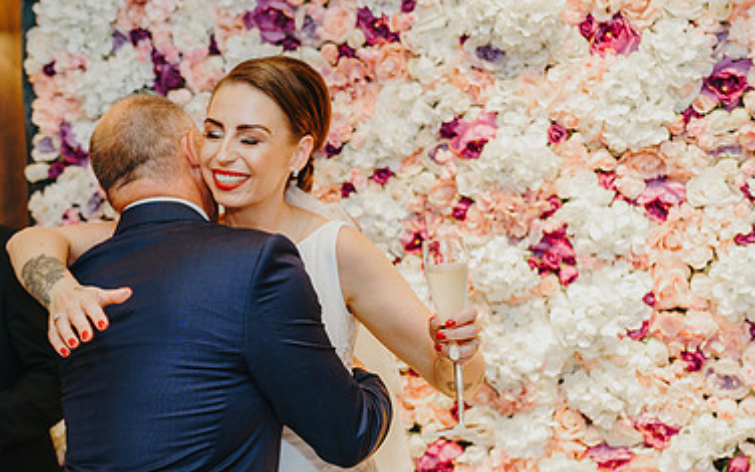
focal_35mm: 55
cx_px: 189
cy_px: 350
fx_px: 1132
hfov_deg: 36.1
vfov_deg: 23.3
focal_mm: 35
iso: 640
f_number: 2.2
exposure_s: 1/200
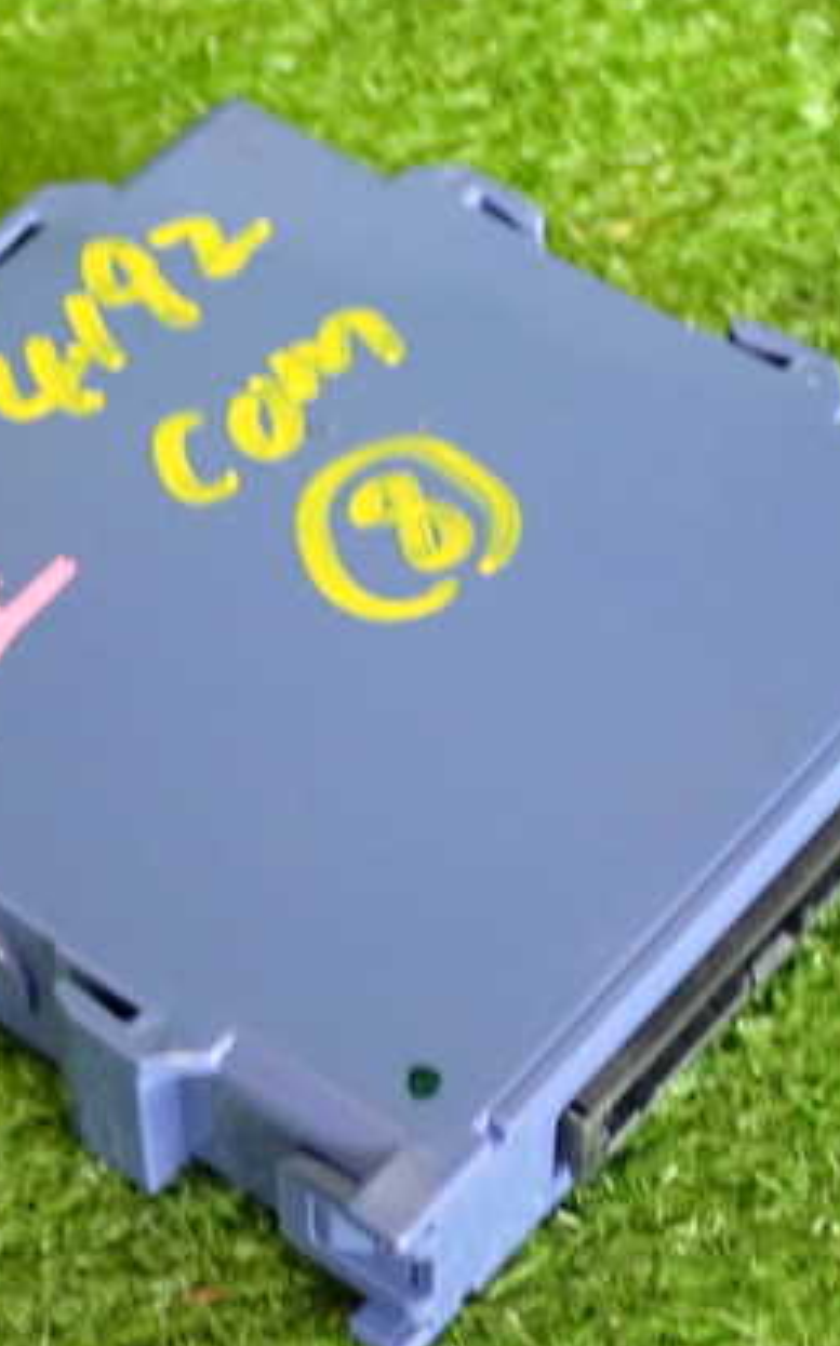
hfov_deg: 13.7
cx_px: 250
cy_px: 714
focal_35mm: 95
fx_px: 3483
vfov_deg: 21.9
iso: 800
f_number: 3.6
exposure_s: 1/25
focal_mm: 11.09
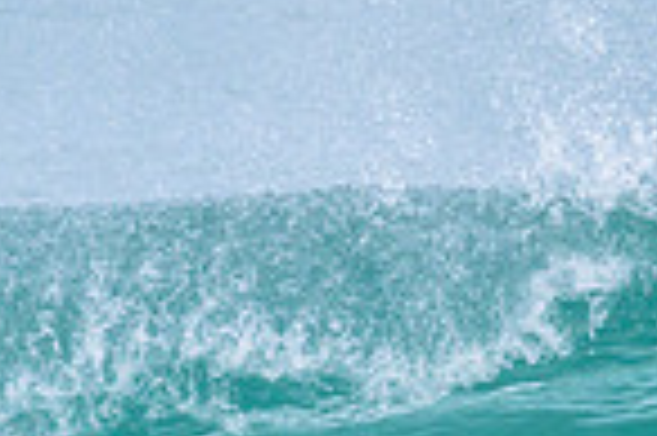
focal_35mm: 4363
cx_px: 624
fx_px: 79535
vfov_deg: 0.3
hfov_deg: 0.5
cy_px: 632
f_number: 11
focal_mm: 800
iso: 1100
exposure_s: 1/2000
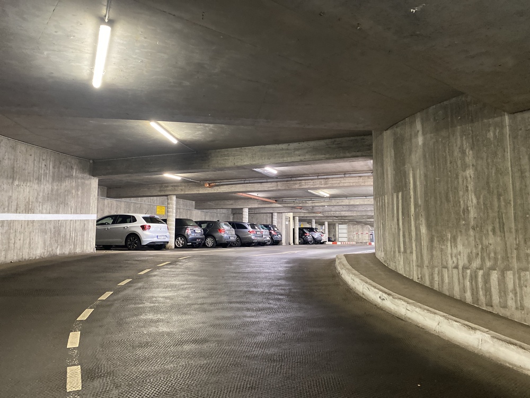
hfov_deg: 67.3
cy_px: 199
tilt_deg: +5.3
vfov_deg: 53.1
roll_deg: -0.5
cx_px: 265
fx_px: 398
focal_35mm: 26
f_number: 1.8
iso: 500
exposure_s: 1/33
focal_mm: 4.25
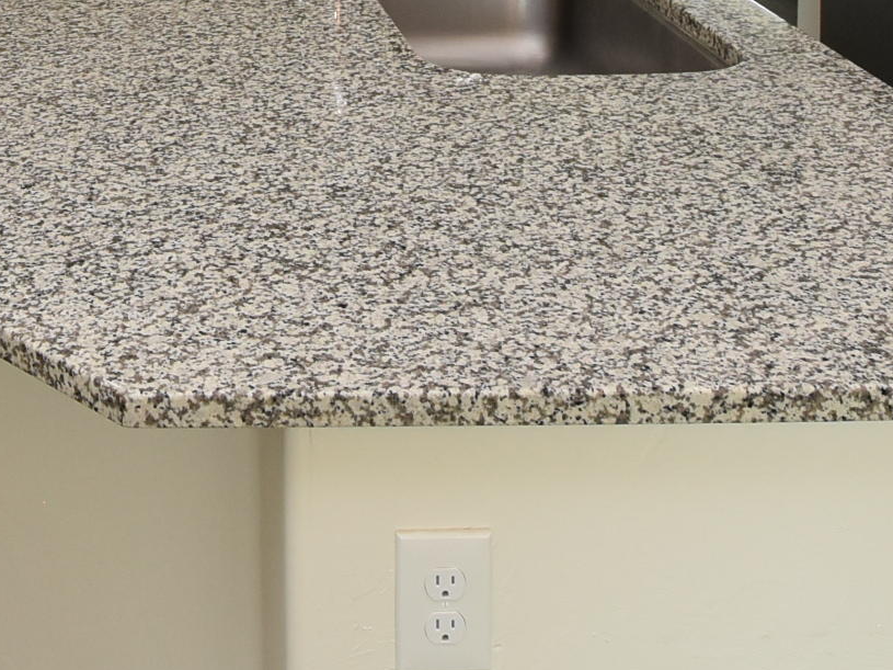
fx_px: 1367
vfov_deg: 22.2
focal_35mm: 53
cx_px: 16
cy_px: -361
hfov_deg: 33.4
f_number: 5.6
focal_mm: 10
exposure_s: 1/125
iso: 800
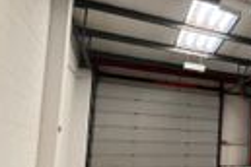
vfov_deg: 31.2
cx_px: 368
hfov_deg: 29.7
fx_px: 293
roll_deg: -0.6
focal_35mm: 42
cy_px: 130
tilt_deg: +4.3
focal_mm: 1.57
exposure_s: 1/99
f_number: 1.8
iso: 250
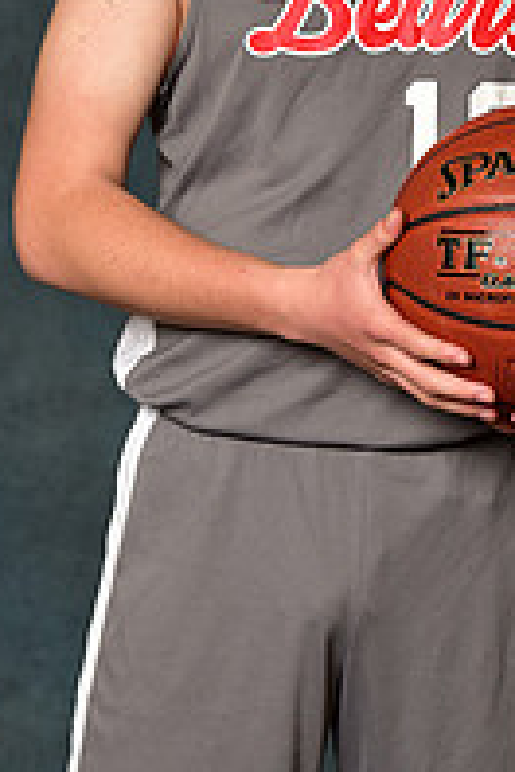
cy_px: -125
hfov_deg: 4.5
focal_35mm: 307
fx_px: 6587
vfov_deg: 6.7
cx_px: 572
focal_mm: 105
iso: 200
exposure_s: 1/160
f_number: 4.5
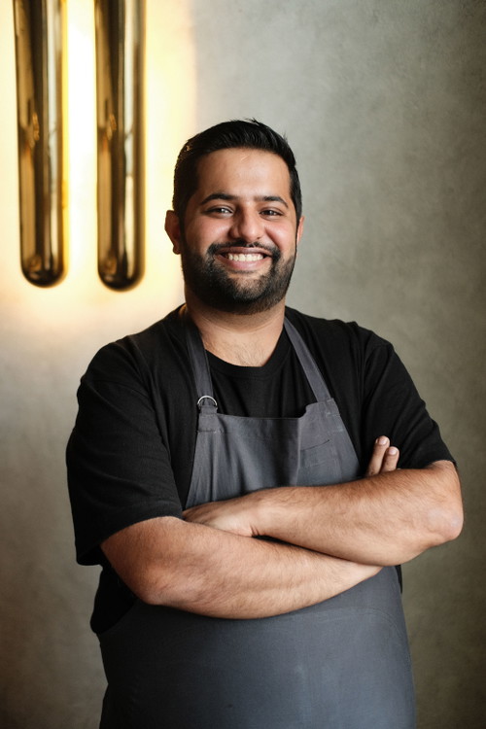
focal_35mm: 53
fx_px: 1073
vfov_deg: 37.5
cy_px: 364
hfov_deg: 25.5
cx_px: 243
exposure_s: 1/100
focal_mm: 35
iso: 800
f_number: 2
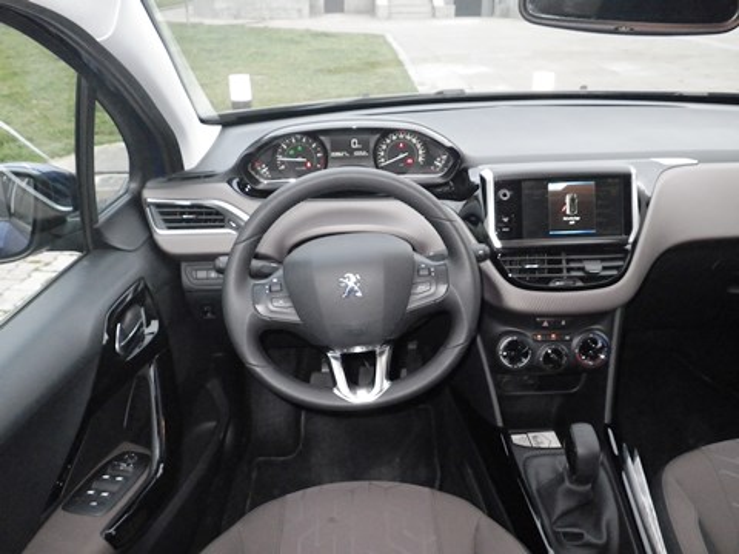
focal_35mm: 28
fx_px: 598
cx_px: 370
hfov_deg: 63.4
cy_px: 277
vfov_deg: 49.7
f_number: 3.5
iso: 400
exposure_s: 1/50
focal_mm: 5
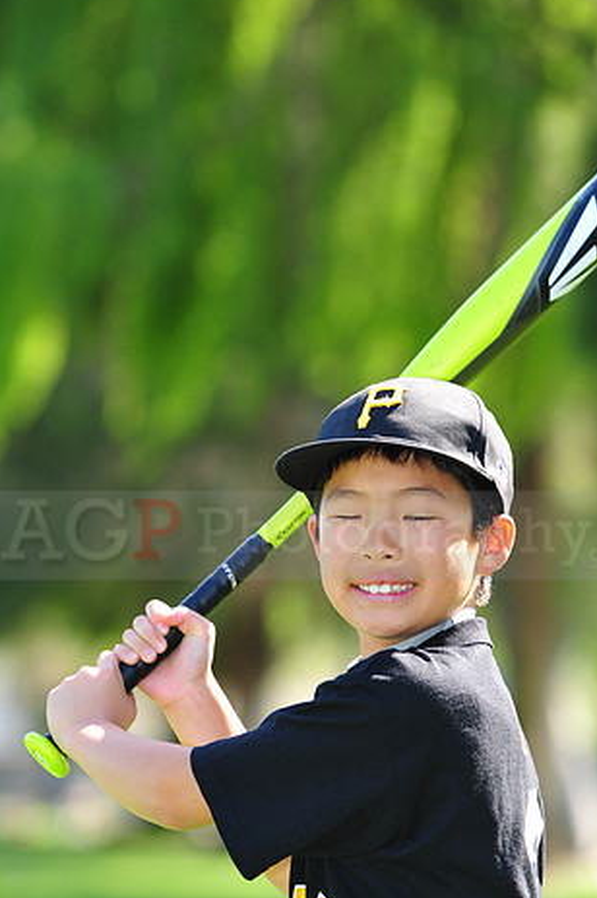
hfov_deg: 7.1
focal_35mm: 194
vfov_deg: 10.6
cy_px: 518
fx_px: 4833
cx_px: 339
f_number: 4.5
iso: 200
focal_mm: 155
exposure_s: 1/250
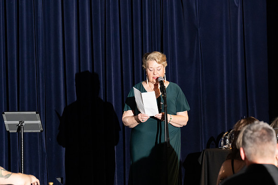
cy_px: 92
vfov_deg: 8.1
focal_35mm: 169
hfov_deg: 12.2
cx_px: 139
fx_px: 1304
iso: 2500
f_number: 4.5
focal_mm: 113
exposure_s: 1/200
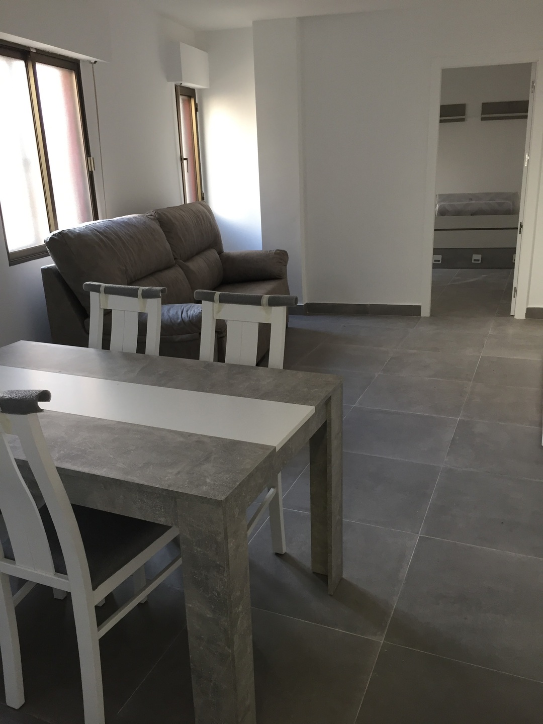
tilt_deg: -16.4
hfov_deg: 48.2
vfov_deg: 61.7
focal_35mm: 29
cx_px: 272
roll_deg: +1.9
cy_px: 362
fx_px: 607
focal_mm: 4.15
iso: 80
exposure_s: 1/33
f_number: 2.2
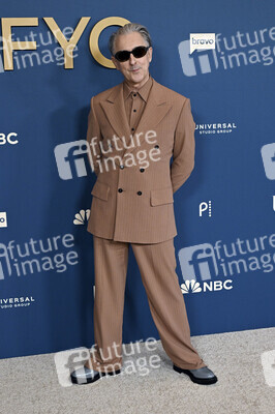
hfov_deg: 28.6
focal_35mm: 47
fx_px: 539
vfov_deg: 41.9
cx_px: 138
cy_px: 207
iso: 2000
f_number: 5.6
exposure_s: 1/320
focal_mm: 47
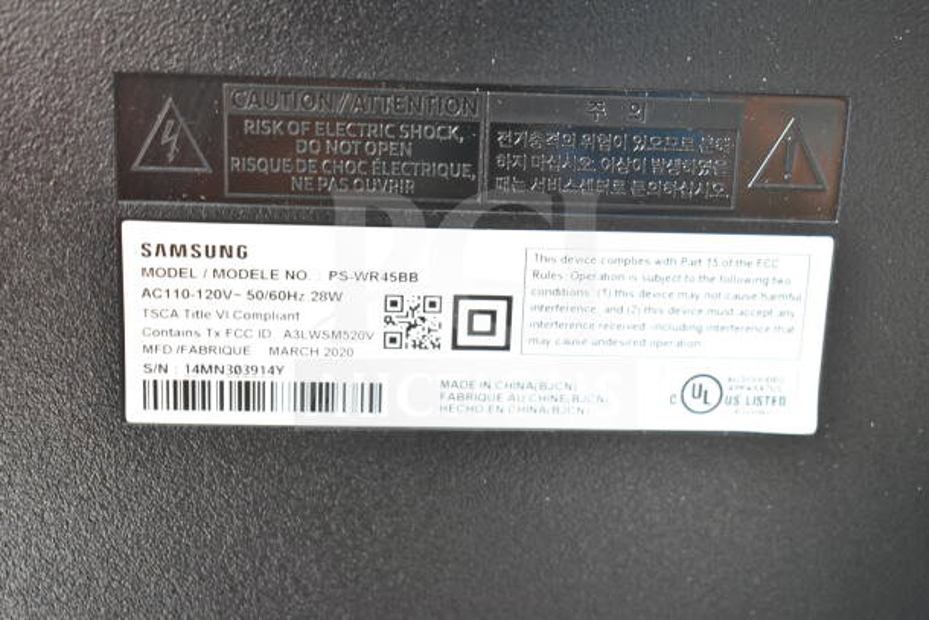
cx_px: 464
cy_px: 310
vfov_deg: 23.8
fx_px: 1471
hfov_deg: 35.0
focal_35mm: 57
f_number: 4.8
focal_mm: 38
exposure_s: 1/60
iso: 5000
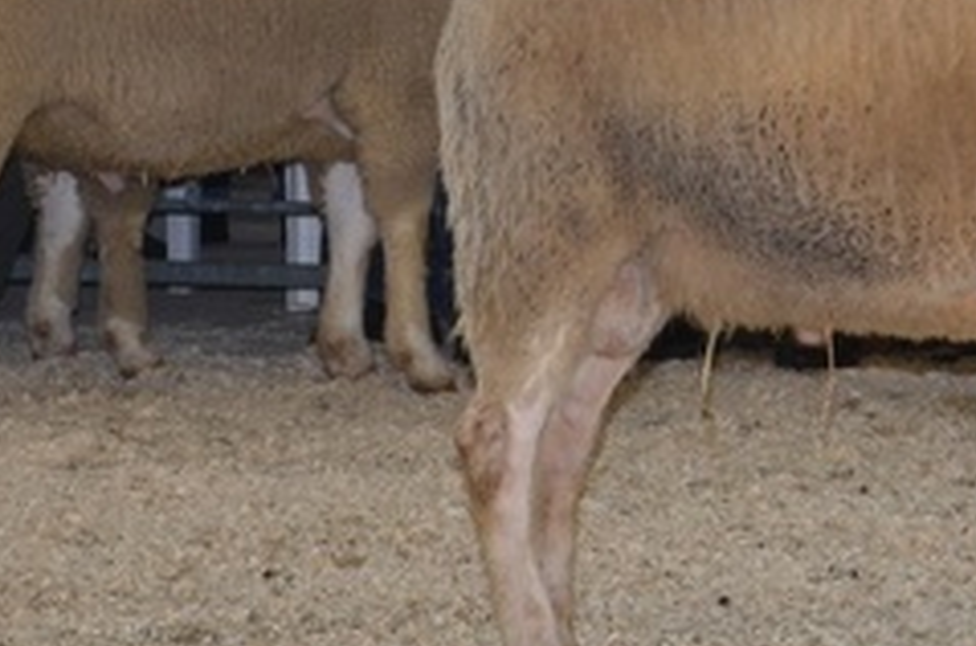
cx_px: 1143
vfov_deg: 5.5
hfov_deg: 8.2
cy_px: -168
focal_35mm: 249
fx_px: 6733
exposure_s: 1/60
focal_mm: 50
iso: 500
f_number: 5
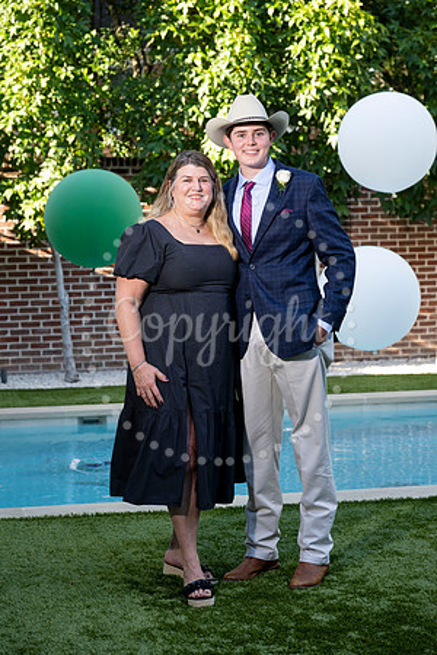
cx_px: 218
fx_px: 1438
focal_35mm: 79
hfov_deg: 17.3
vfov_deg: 25.7
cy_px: 328
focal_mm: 79
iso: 400
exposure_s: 1/200
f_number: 5
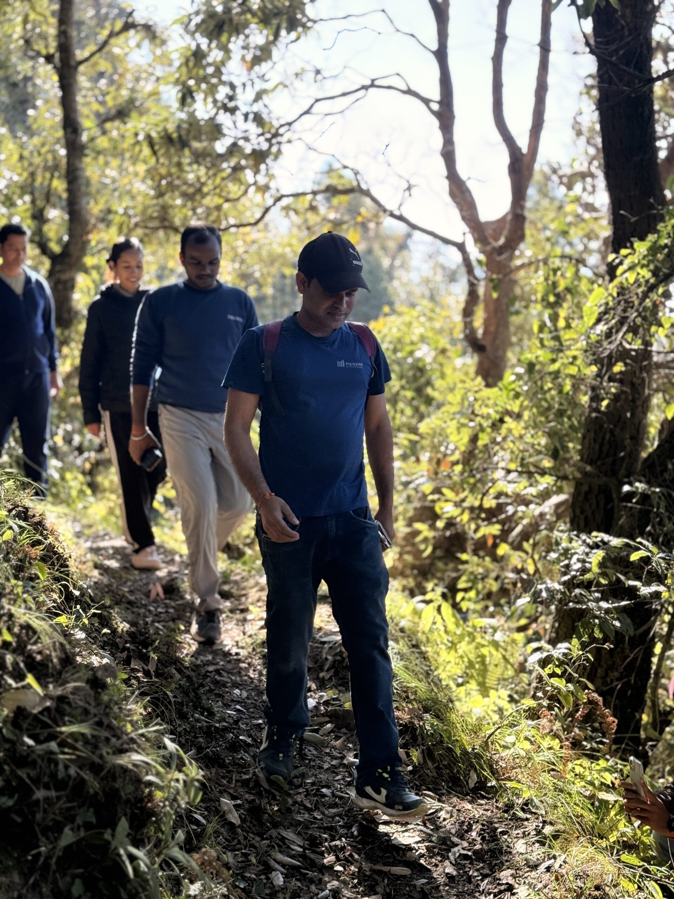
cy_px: 450
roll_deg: +0.6
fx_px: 1246
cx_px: 337
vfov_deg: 39.7
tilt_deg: -1.7
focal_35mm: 48
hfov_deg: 30.3
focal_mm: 6.76
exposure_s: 1/434
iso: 64
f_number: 1.78
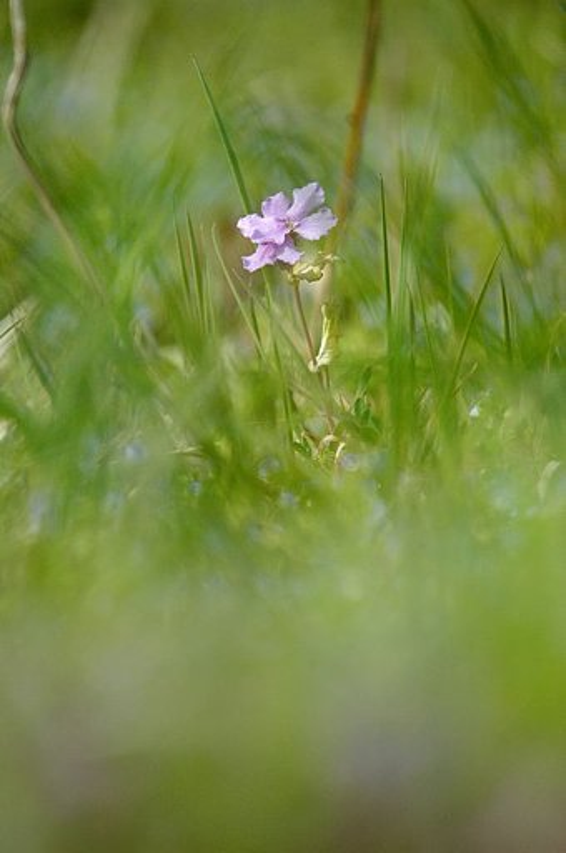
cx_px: 283
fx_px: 17734
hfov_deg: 1.8
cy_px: 426
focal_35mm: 750
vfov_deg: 2.8
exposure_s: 1/1250
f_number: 7.1
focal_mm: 500
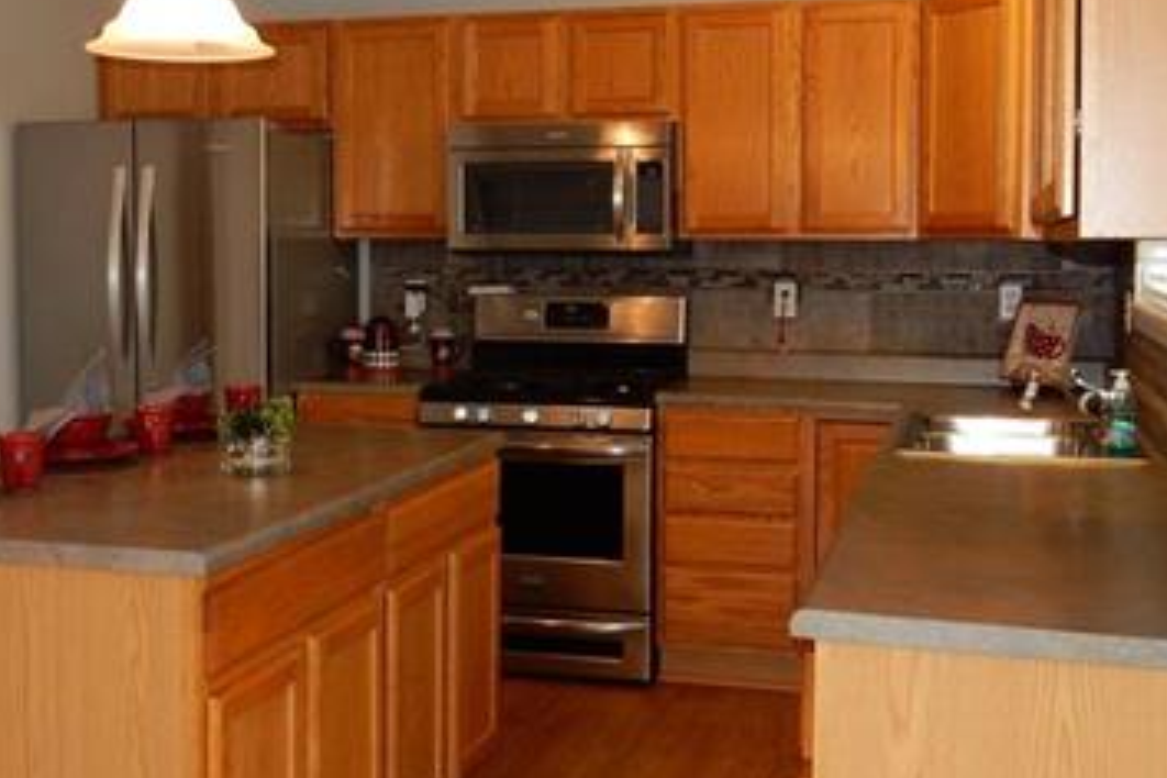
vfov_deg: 28.6
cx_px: 508
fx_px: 1523
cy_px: 316
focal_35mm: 47
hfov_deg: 41.8
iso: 200
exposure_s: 1/30
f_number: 3.7
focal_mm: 4.5
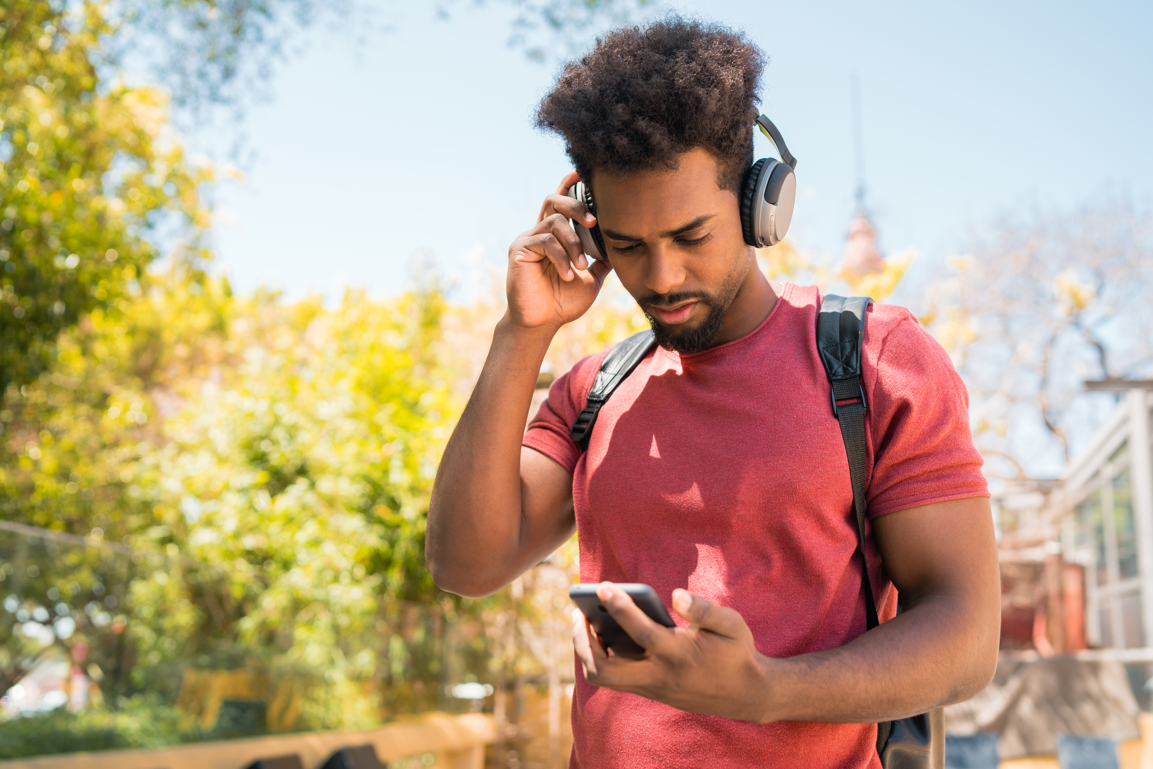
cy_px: 384
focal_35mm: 35
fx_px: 1121
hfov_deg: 54.4
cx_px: 576
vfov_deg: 37.9
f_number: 2.8
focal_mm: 35
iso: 125
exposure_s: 1/400
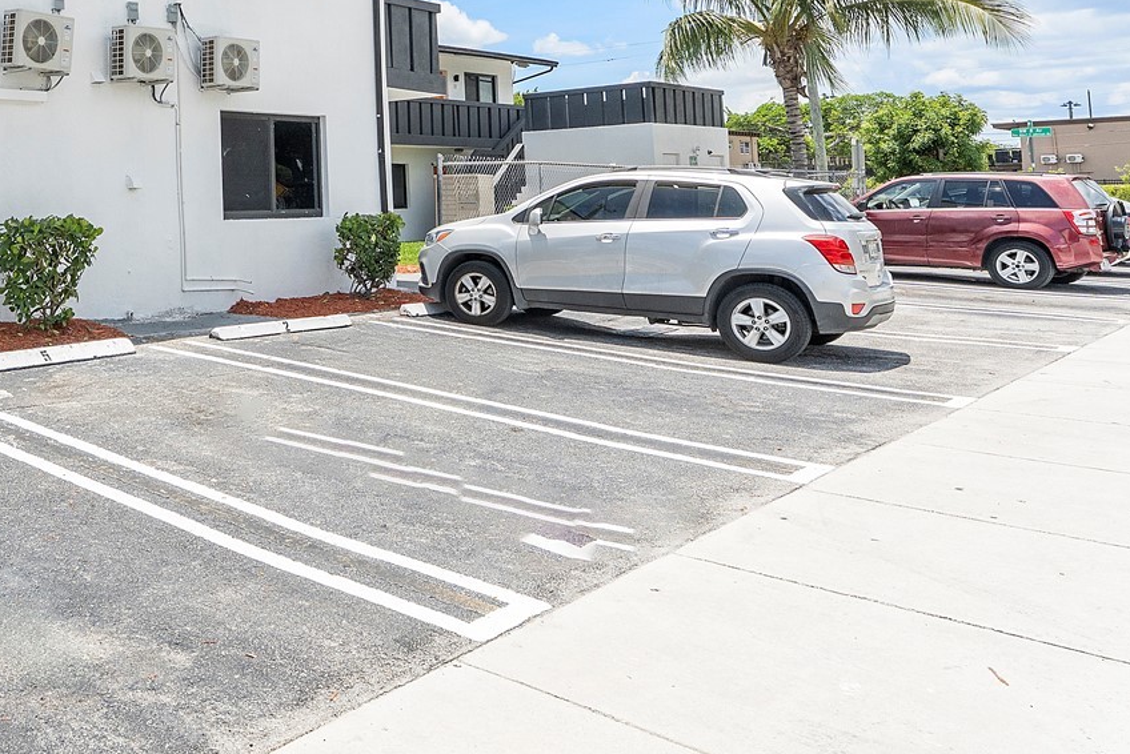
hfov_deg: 50.4
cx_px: 93
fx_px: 1030
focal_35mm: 33
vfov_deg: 38.0
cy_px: 101
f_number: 10
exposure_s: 1/1000
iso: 500
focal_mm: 16.4
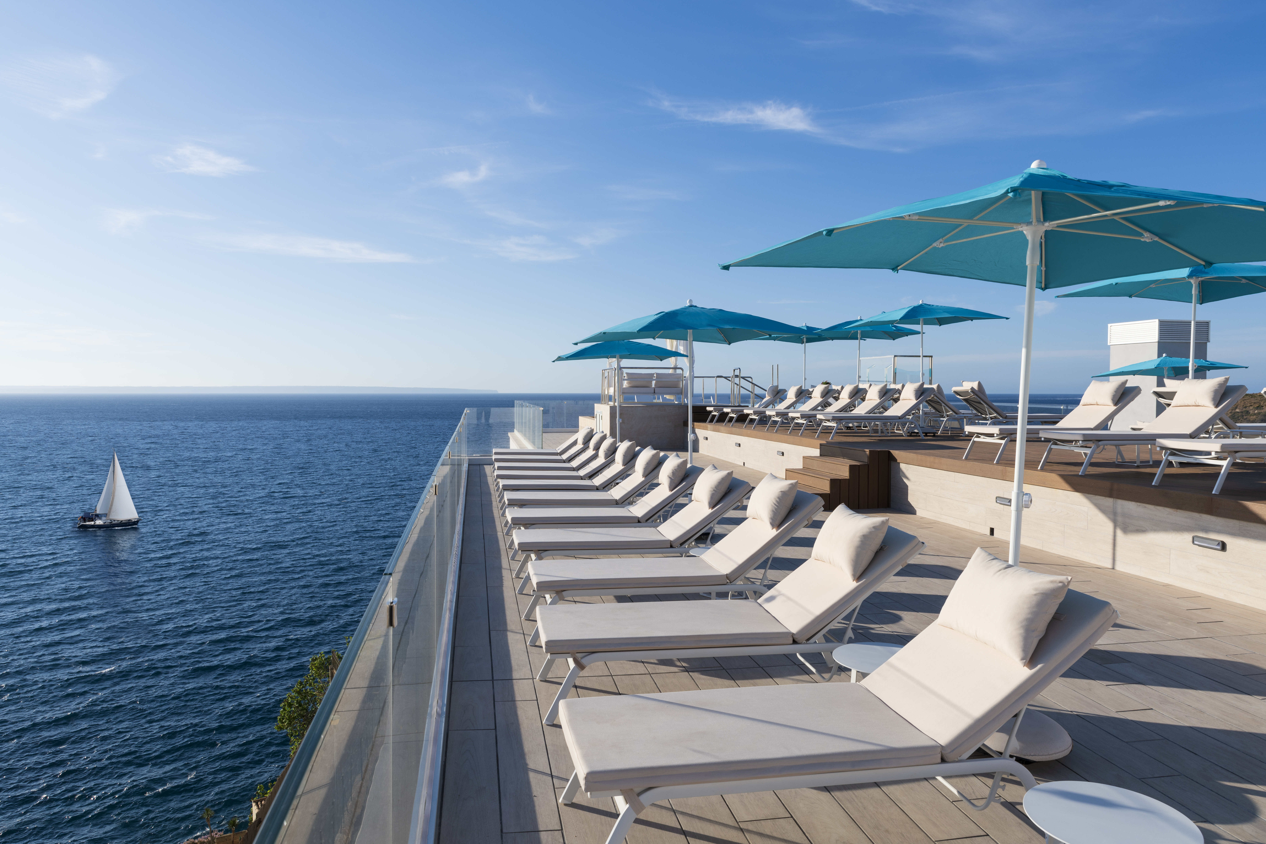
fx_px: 844
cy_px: 422
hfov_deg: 73.7
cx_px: 633
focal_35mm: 24
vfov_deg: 53.1
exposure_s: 1/200
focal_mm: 24
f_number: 10
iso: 100
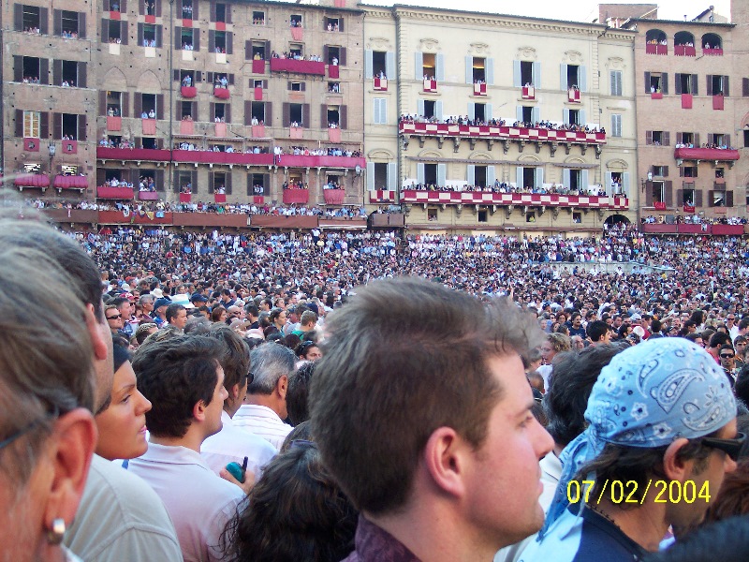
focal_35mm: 38
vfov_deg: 37.7
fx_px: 822
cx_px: 374
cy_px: 281
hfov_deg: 49.0
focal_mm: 8
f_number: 2.8
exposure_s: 1/180
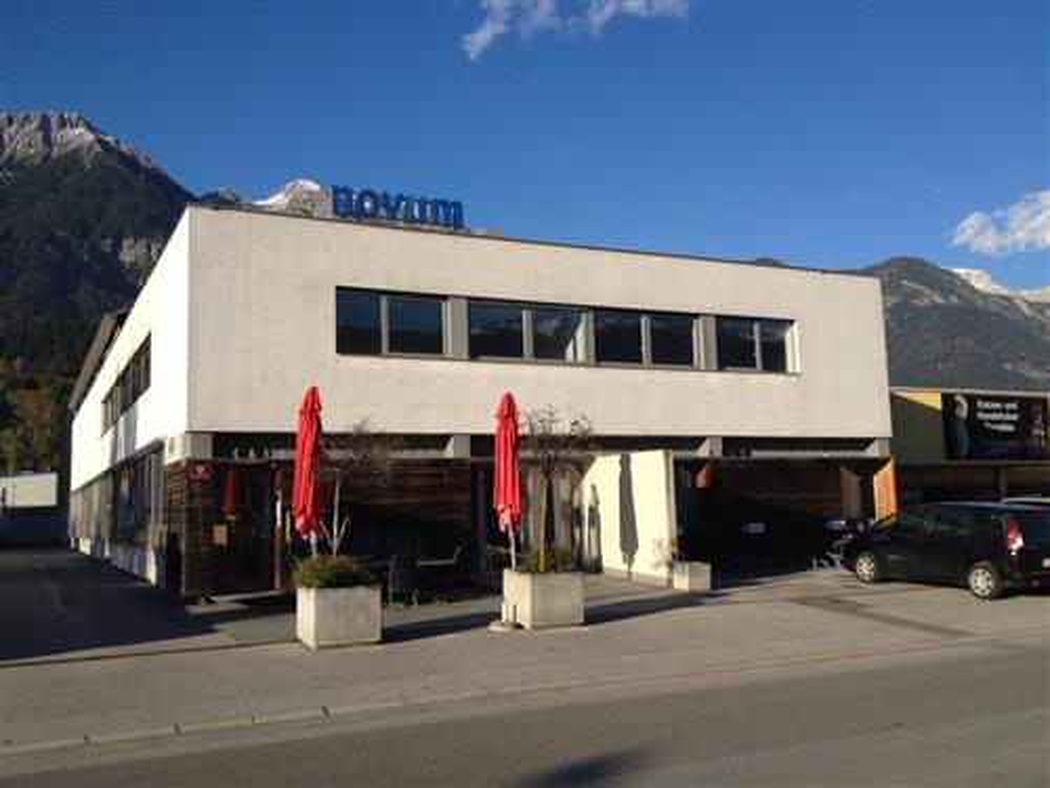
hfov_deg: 52.6
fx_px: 1062
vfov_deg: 40.7
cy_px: 394
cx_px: 525
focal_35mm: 35
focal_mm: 4.28
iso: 50
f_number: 2.4
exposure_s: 1/1534
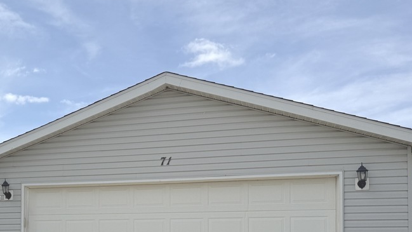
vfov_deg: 20.1
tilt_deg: +4.0
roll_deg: +0.0
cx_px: 20
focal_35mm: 58
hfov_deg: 33.6
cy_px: 227
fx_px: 634
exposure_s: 1/10309
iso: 80
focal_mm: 6.76
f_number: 1.78
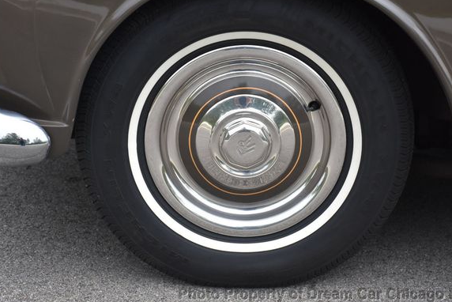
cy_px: 140
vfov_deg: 14.6
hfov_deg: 21.7
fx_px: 1181
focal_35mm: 94
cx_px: 243
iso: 800
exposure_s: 1/640
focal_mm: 56
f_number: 6.3
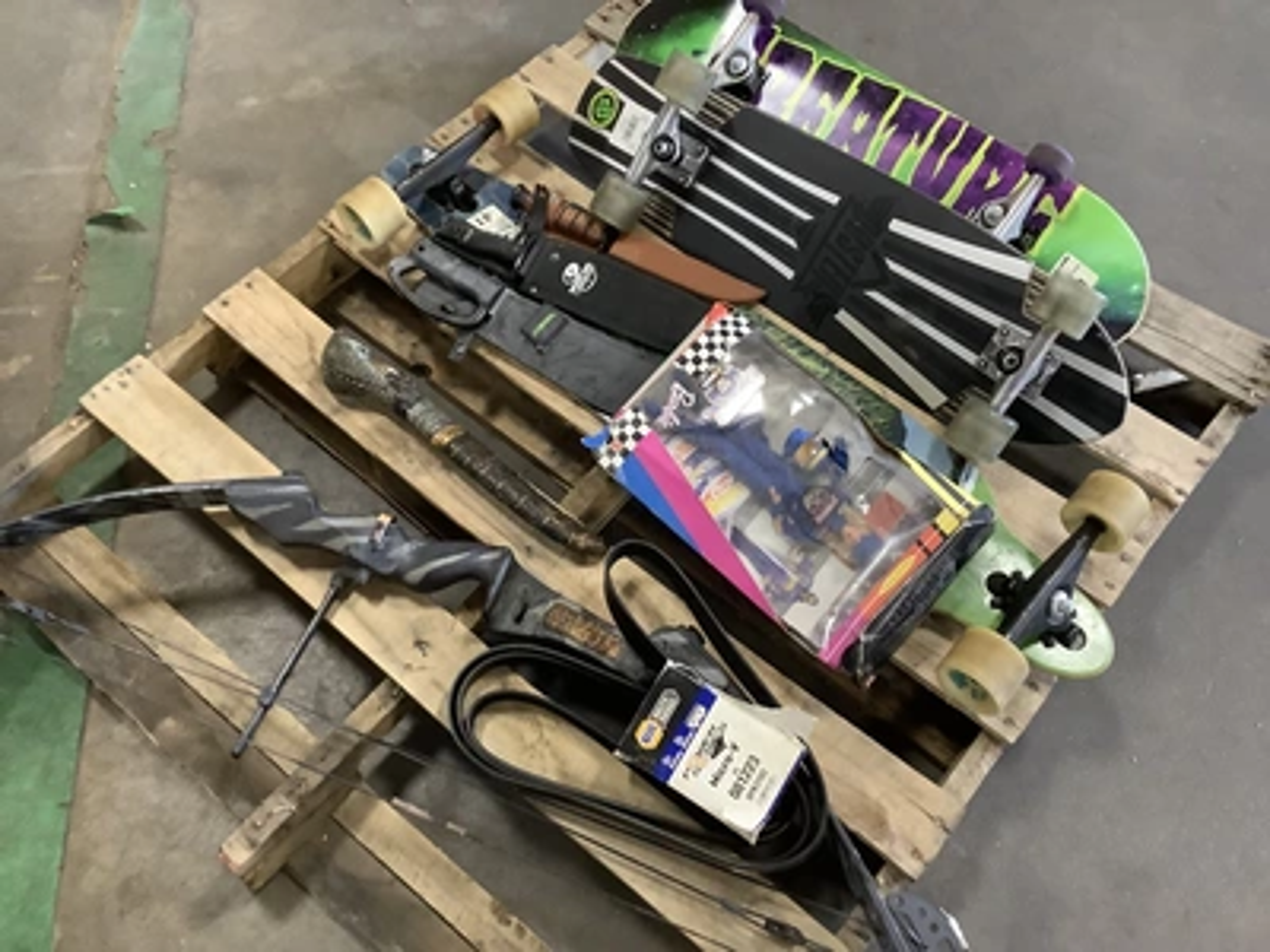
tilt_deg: -59.8
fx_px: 1137
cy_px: 476
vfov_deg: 45.4
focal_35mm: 31
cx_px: 635
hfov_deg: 58.4
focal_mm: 3.3
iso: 320
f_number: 2.4
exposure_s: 1/40
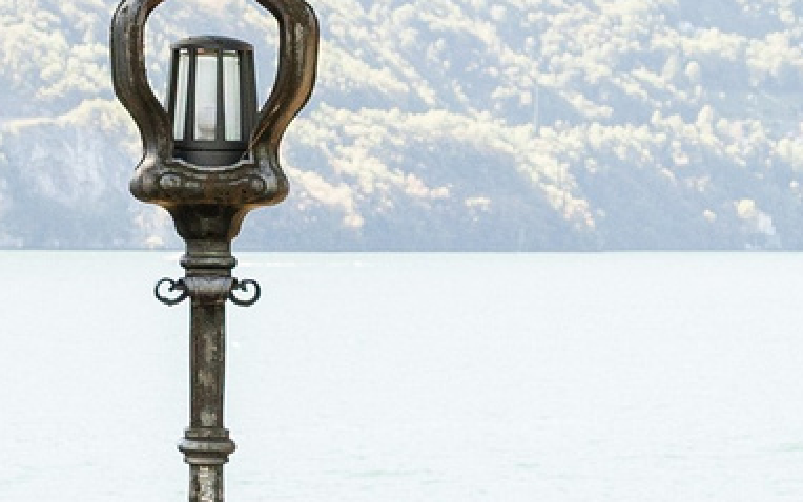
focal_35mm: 239
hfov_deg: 8.7
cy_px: 631
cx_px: 849
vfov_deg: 5.5
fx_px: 5232
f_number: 6.3
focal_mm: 35
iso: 250
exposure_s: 1/250
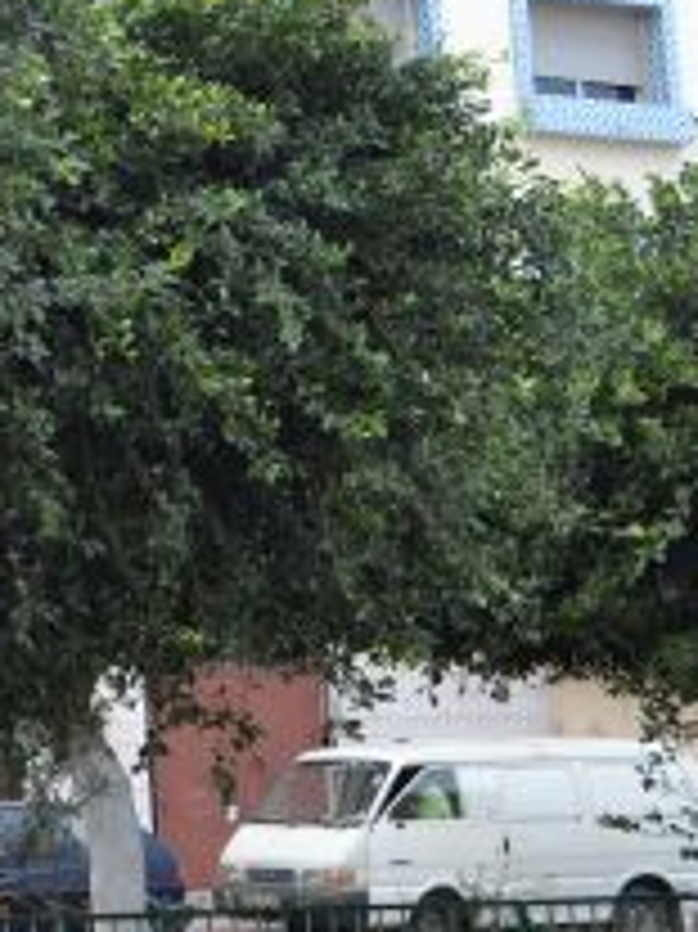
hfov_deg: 12.1
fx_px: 2880
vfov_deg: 18.3
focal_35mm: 107
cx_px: -734
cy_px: 315
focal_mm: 24
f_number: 5.6
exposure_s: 1/125
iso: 160
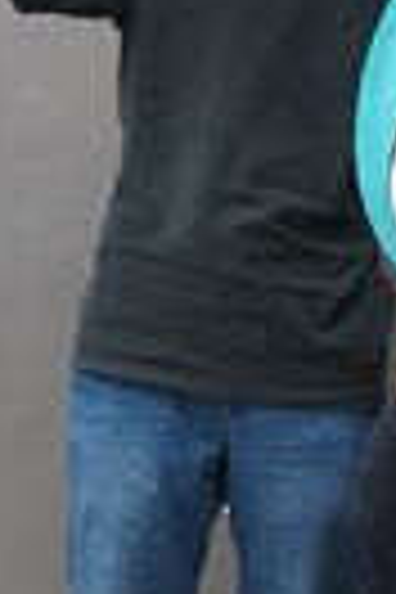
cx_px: 760
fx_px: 2623
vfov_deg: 12.9
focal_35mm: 159
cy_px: 160
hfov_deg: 8.3
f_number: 5.6
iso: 1250
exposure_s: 1/30
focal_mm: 30
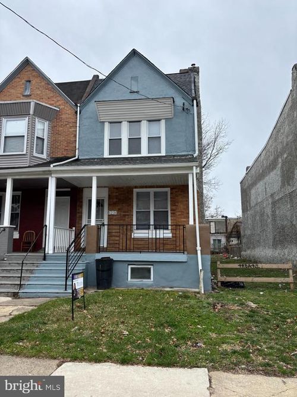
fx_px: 298
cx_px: 148
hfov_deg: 53.0
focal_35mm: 26
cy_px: 198
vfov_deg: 67.3
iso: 50
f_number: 1.6
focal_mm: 5.96
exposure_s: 1/1984
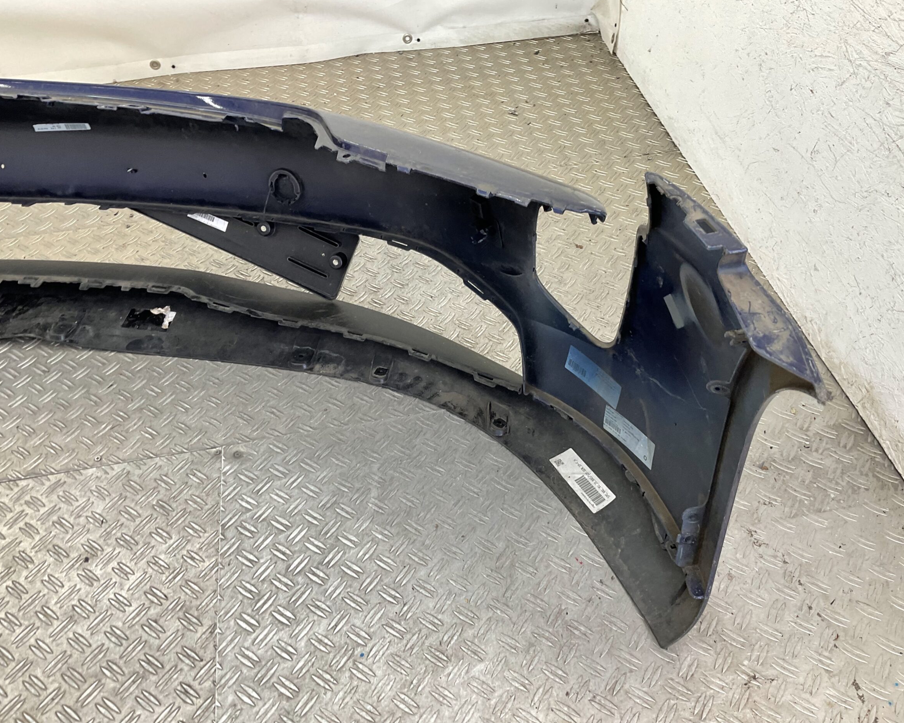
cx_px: 468
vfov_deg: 47.1
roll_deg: +4.7
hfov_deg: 57.2
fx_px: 829
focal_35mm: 31
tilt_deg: -43.6
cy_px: 362
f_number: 1.8
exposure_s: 1/120
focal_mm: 3
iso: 32
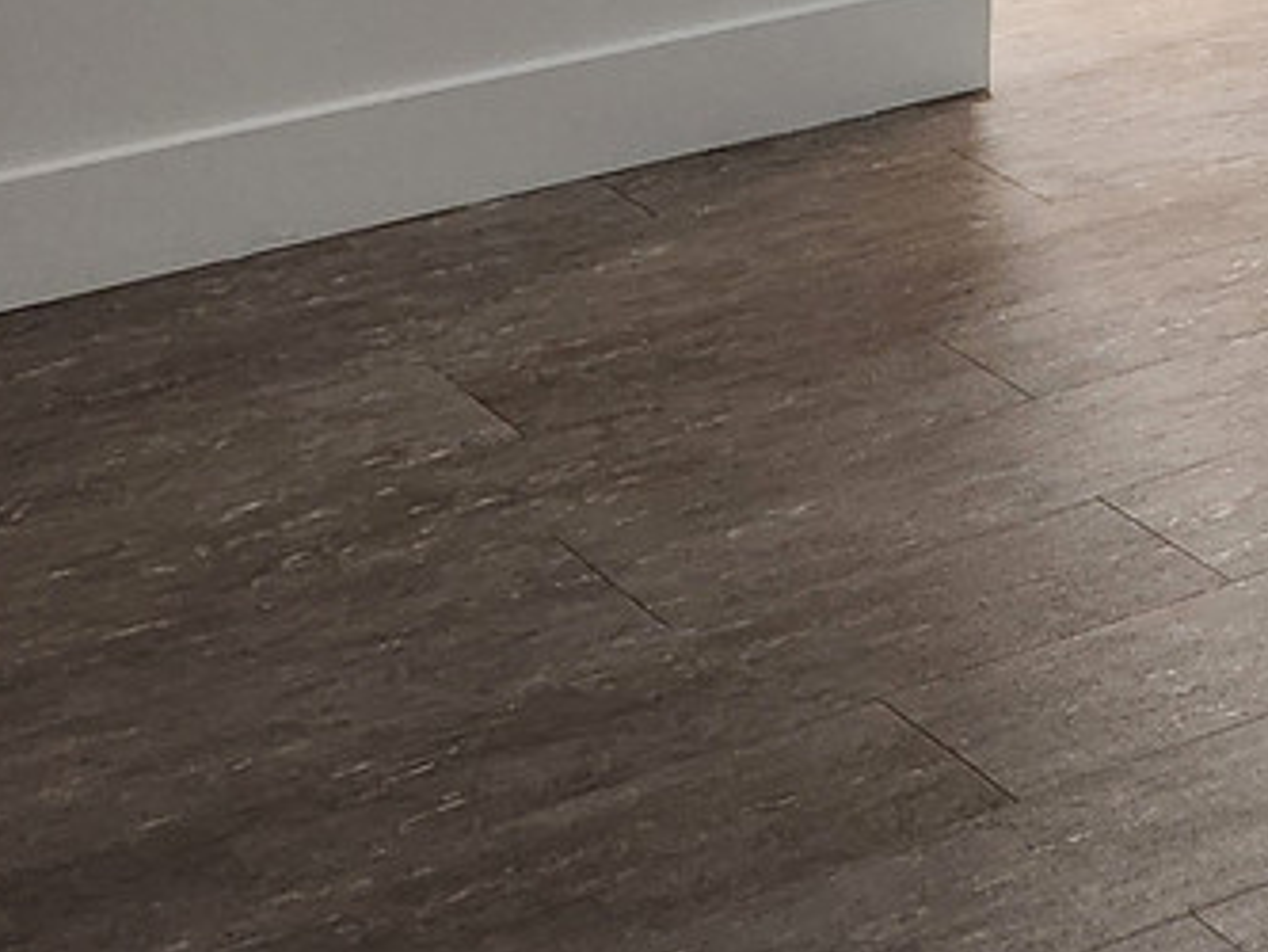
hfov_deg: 18.5
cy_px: -621
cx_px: 617
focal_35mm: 106
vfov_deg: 13.0
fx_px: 3884
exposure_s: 1/120
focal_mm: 5.4
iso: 400
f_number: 1.8
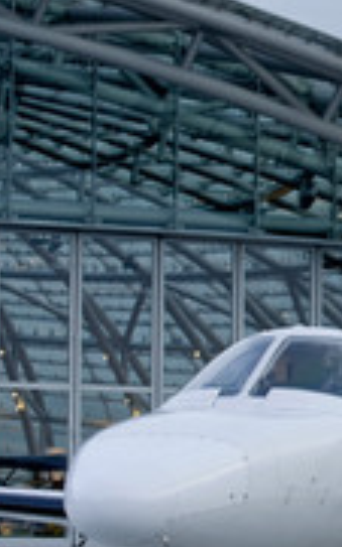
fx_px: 3283
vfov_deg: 9.5
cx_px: 666
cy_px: 283
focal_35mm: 220
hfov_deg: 5.8
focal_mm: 78
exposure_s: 1/20
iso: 200
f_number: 5.6
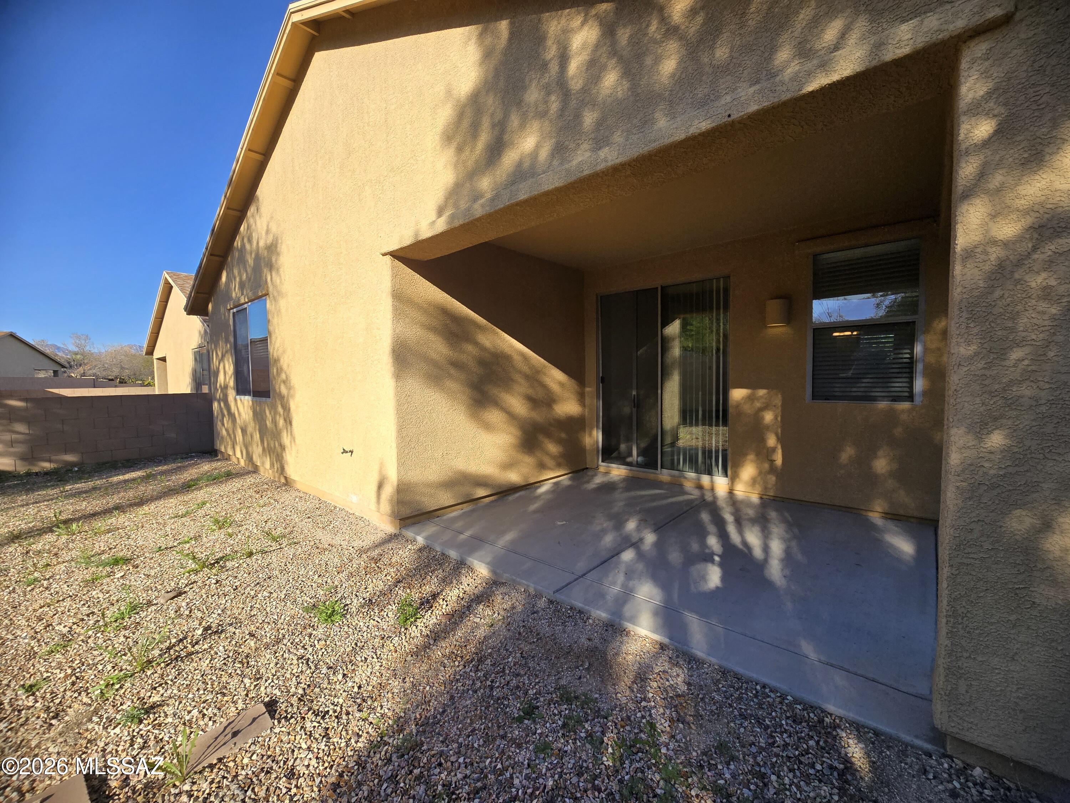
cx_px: 535
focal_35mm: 13
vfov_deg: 89.9
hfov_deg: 106.2
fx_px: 402
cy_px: 402
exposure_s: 1/1212
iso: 50
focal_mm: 2.2
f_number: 2.2
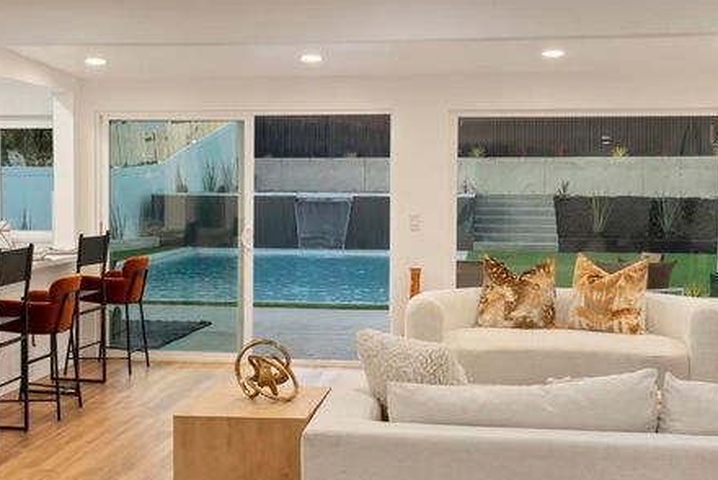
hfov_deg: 39.5
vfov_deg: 27.0
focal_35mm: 50
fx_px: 998
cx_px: 323
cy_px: 229
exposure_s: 1/3
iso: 500
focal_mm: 44
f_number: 14
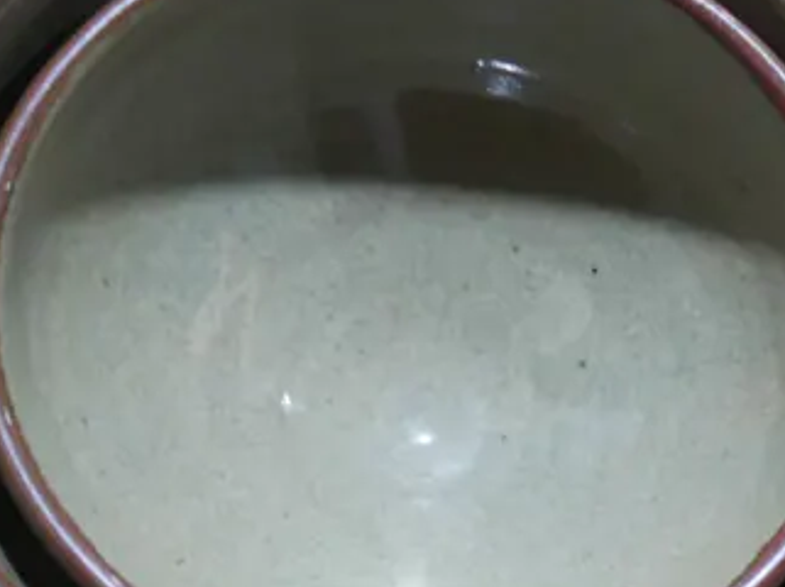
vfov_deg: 12.7
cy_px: 592
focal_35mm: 115
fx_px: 2605
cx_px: 1083
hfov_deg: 16.0
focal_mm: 18
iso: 800
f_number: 4
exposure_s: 1/60
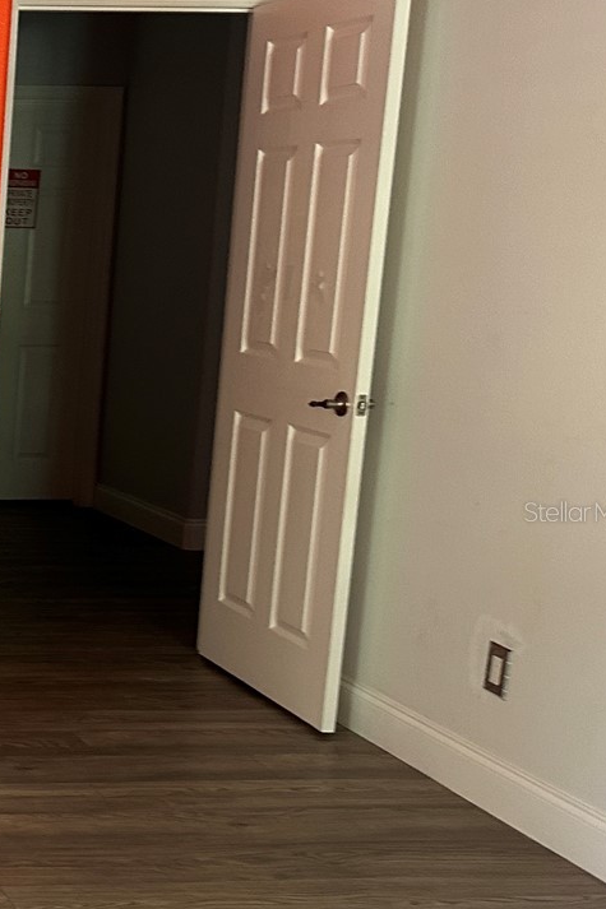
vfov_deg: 35.6
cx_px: -376
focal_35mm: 56
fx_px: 1415
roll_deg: -1.1
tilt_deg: -8.5
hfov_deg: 19.9
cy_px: 511
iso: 250
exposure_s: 1/60
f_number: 1.78
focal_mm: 6.86
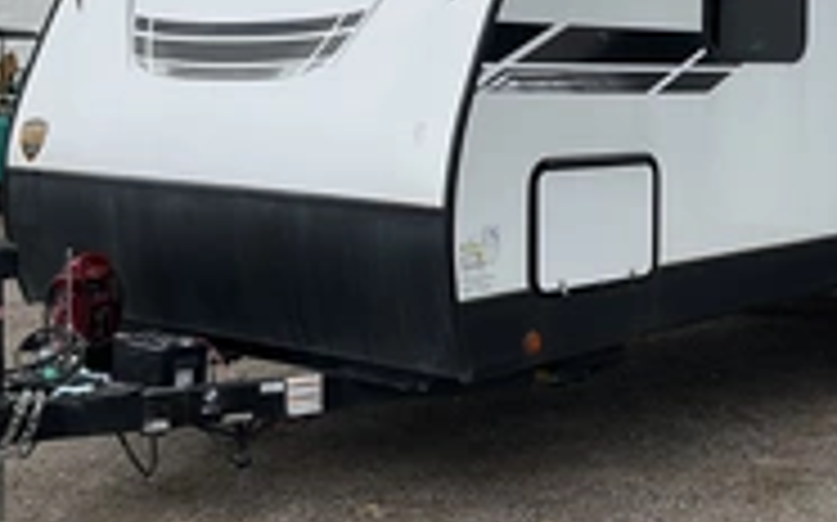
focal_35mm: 66
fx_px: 1505
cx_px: 630
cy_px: 108
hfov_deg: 30.6
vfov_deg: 19.5
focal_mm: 3
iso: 25
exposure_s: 1/2427
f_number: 1.8
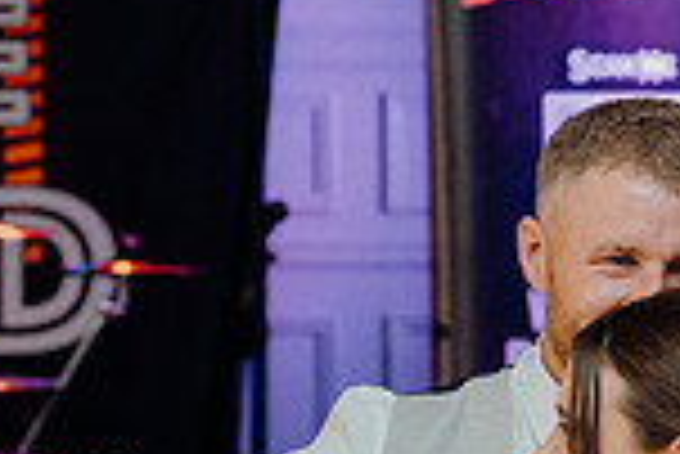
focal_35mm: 268
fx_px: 5067
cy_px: 623
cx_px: 585
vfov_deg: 5.1
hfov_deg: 7.7
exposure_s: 1/200
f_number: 3.5
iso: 2500
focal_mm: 70
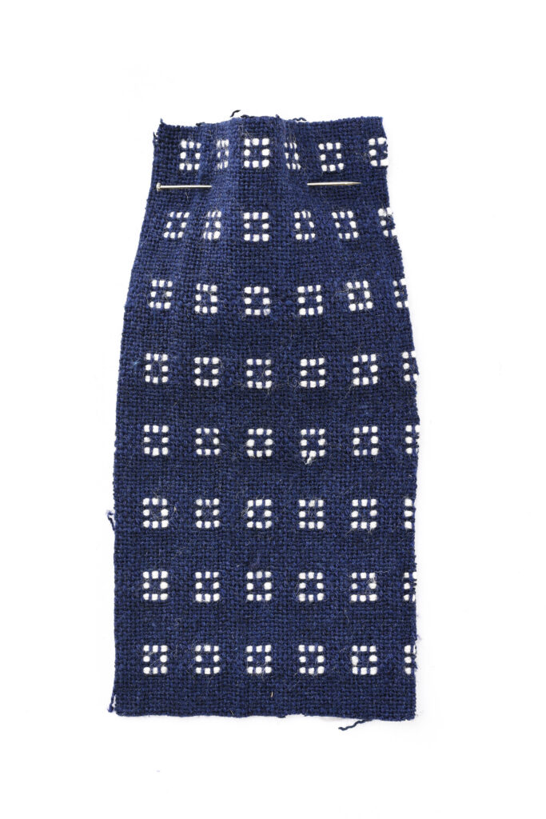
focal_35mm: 75
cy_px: 410
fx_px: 1706
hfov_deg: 18.2
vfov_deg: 27.0
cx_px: 273
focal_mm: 50
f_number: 8
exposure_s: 1/10
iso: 100
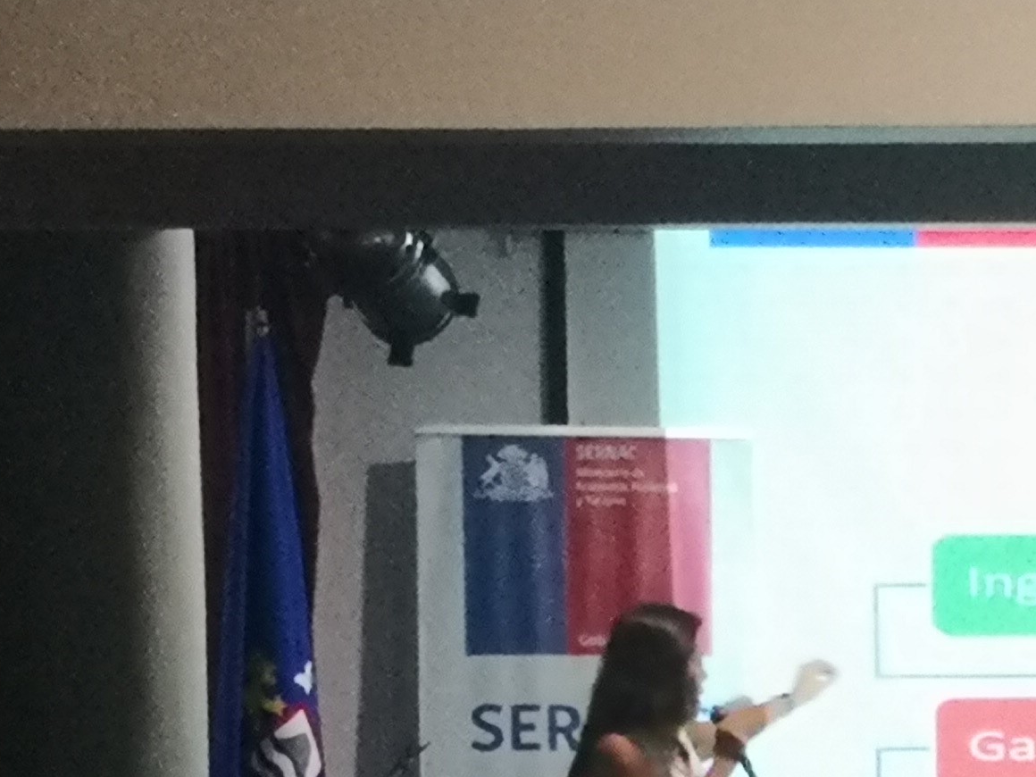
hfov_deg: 9.1
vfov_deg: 6.9
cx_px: 1487
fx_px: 6345
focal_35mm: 212
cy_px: 1092
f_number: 1.6
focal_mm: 3.95
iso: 320
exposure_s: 1/24
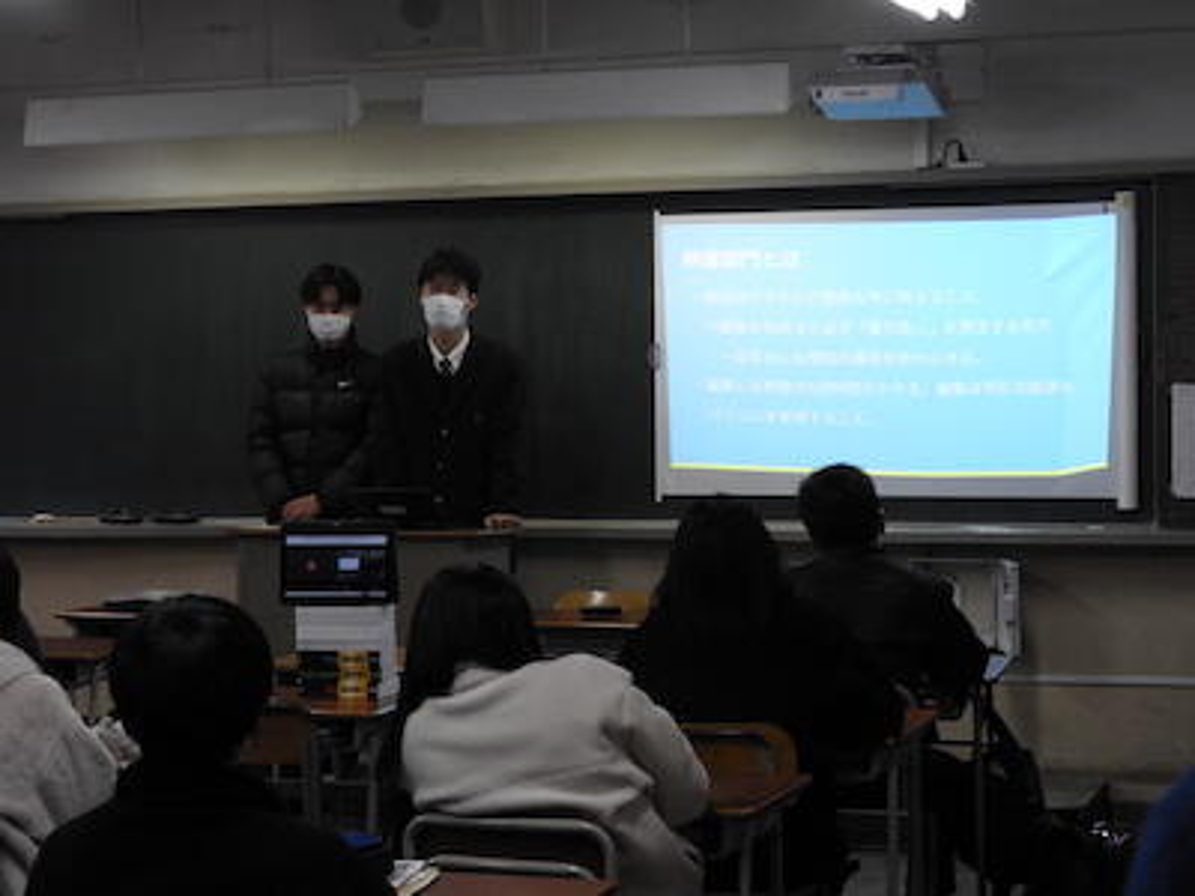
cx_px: 598
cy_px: 448
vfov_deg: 18.4
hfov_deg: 24.4
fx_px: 2762
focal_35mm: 80
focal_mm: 14.3
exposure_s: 1/60
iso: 400
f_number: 4.5
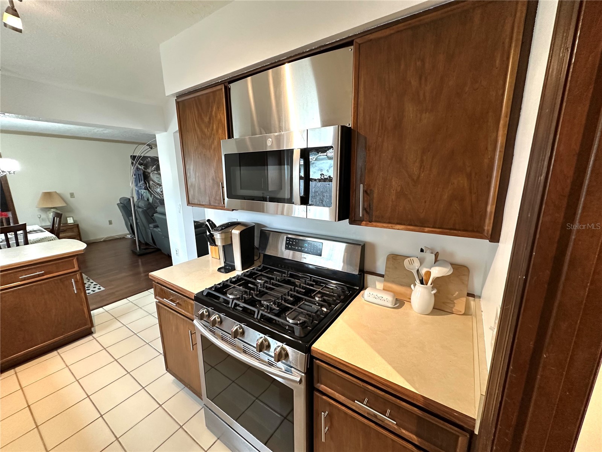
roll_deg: +0.7
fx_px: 243
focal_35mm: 14
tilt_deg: -11.3
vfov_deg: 85.7
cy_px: 226
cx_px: 301
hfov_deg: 102.1
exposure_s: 1/60
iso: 250
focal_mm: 2.22
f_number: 2.2
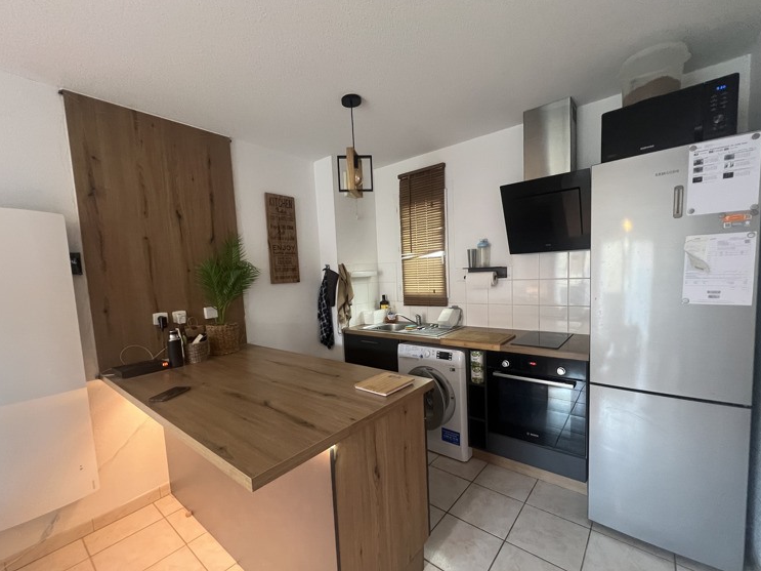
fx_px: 308
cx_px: 390
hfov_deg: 102.0
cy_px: 304
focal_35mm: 14
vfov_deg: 85.5
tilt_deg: -5.8
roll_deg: +3.2
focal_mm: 1.57
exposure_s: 1/59
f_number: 1.8
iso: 400
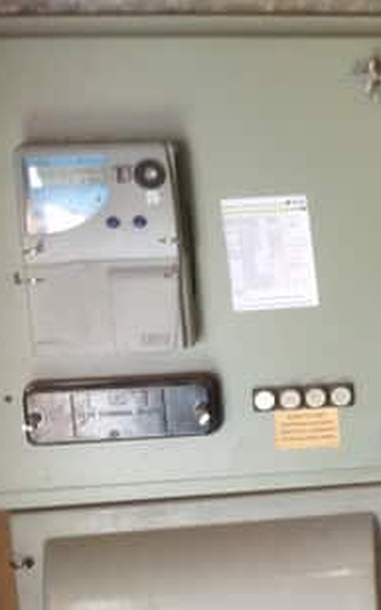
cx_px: 878
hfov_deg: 11.0
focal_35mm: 102
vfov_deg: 20.3
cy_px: 408
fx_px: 1695
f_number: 2.4
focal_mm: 4.1
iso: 50
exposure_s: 1/24
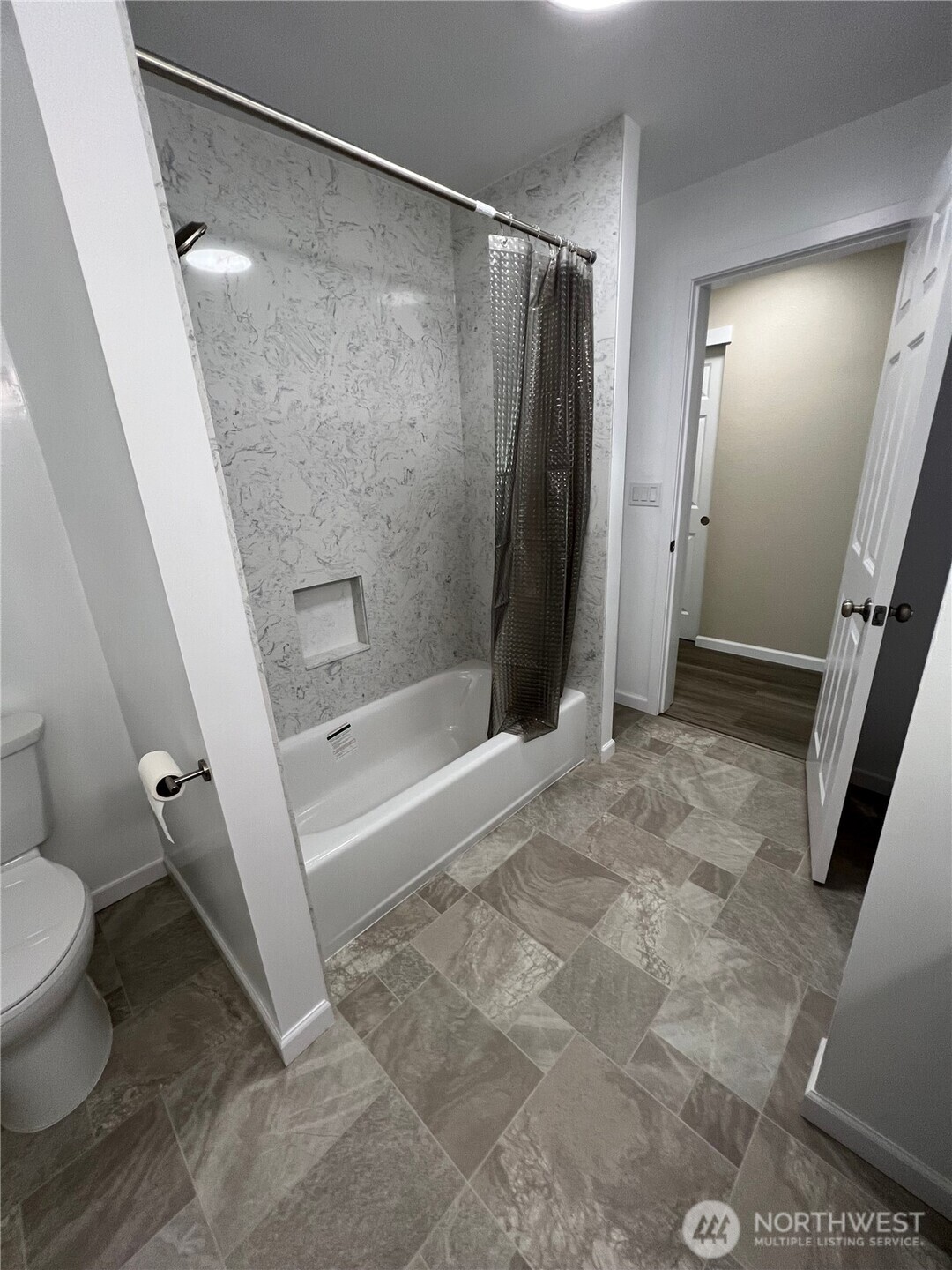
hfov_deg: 89.9
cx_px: 476
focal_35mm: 13
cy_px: 635
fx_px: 477
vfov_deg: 106.2
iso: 160
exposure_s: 1/120
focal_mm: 1.57
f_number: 1.8
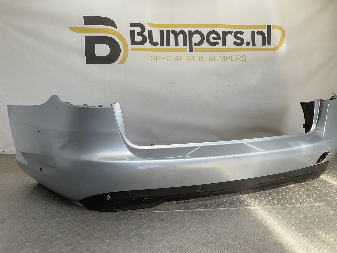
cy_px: 126
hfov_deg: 61.7
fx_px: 282
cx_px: 168
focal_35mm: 29
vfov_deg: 48.2
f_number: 1.8
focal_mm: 3
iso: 16
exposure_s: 1/367
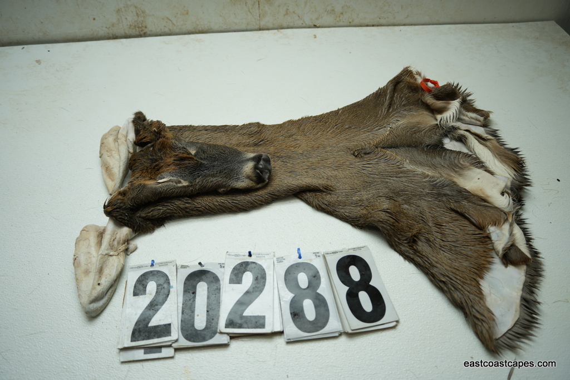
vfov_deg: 46.4
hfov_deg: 65.5
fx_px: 443
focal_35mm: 28
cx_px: 285
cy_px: 190
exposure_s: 1/200
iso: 100
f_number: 4
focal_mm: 28
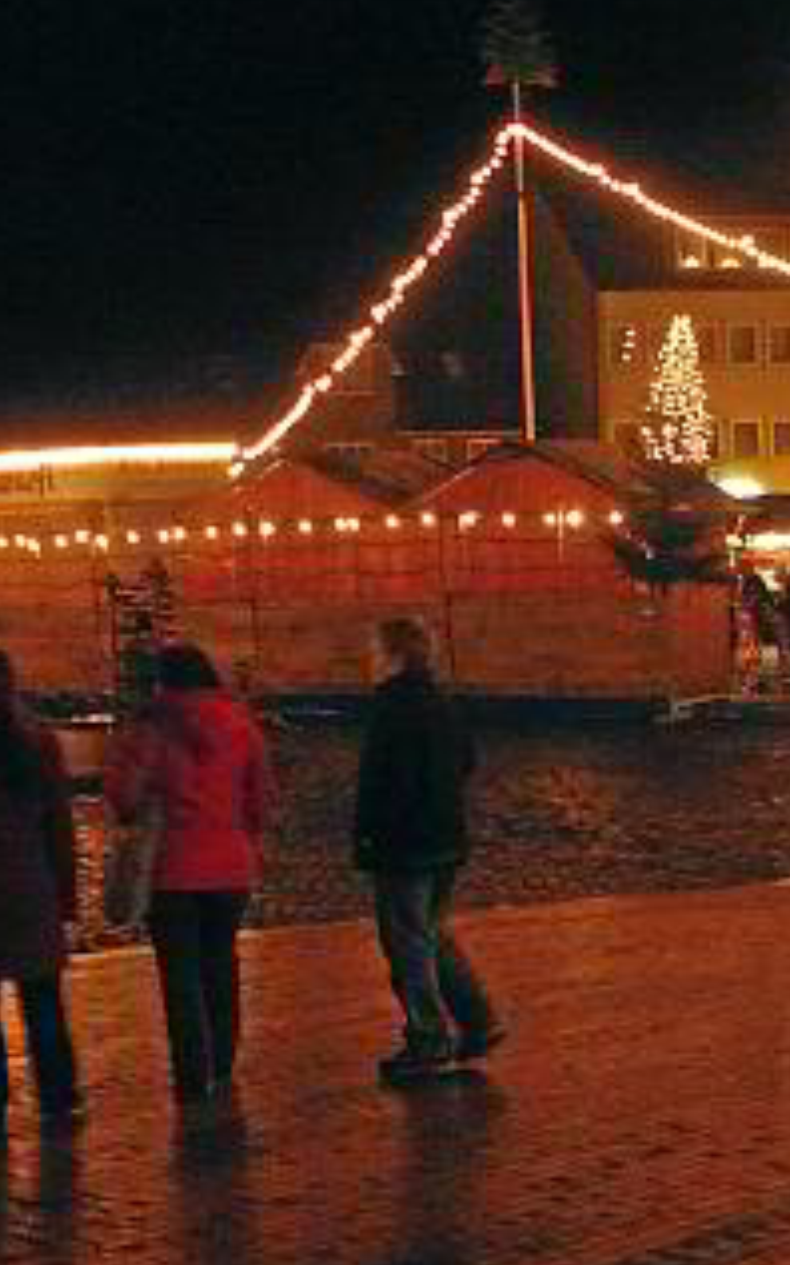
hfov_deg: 17.4
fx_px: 2585
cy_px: 511
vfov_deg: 27.4
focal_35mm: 75
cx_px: 359
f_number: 2.8
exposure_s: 1/8
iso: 200
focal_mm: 5.2
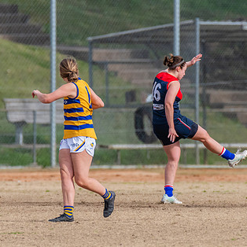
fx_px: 11197
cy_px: 141
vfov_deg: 1.3
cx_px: 160
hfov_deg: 1.3
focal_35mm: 1387
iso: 800
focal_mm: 600
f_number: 7.1
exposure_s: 1/2000
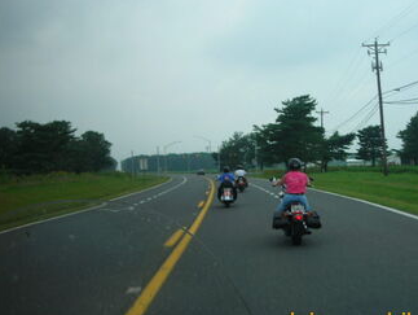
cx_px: 255
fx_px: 568
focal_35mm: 47
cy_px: 139
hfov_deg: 40.2
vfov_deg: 30.9
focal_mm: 6.3
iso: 50
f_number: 6.4
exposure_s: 1/170
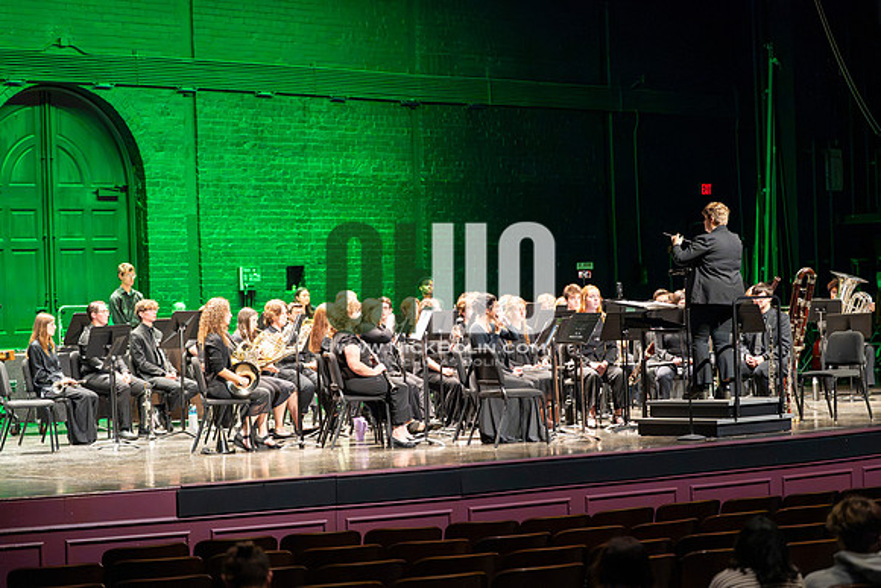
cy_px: 294
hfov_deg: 22.6
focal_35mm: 90
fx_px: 2203
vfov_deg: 15.2
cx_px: 440
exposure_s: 1/640
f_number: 2.8
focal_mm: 90
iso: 12800
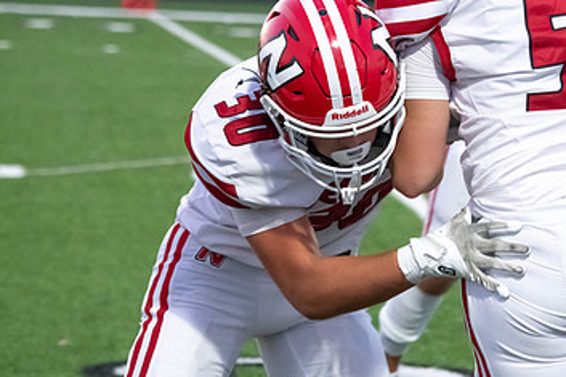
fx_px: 4651
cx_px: 417
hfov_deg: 7.0
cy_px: 190
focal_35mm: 296
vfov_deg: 4.6
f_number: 7.1
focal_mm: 180
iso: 10000
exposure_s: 1/500
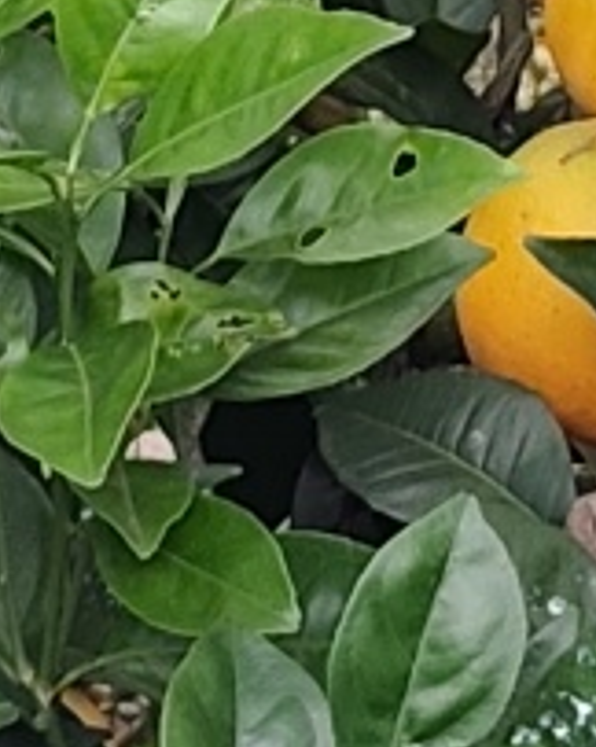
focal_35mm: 231
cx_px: 743
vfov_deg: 7.7
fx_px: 5101
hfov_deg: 6.6
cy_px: -1087
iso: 400
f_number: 1.6
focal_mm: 5.84
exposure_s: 1/100
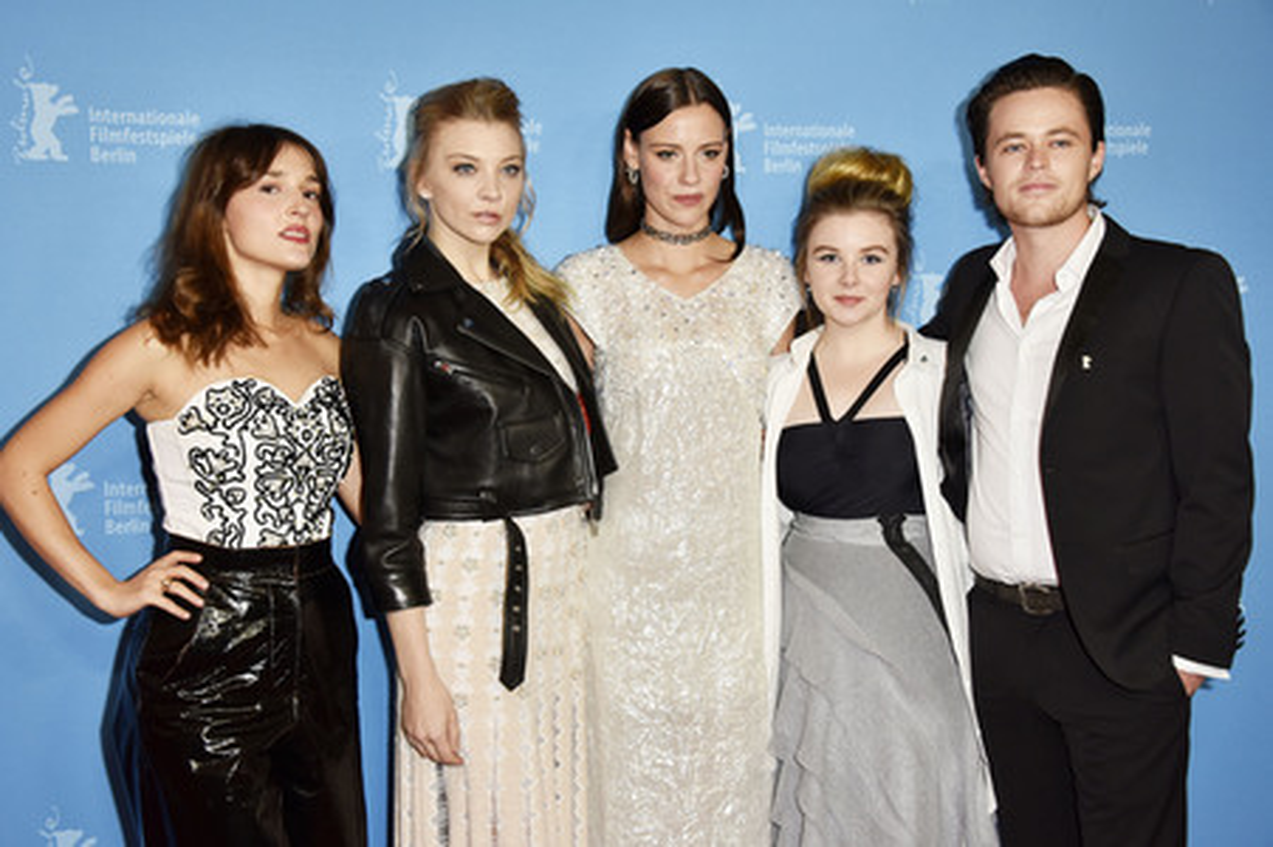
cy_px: 424
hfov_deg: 43.6
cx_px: 636
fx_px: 1590
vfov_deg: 29.8
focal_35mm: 45
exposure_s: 1/125
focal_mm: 45
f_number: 5.6
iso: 800
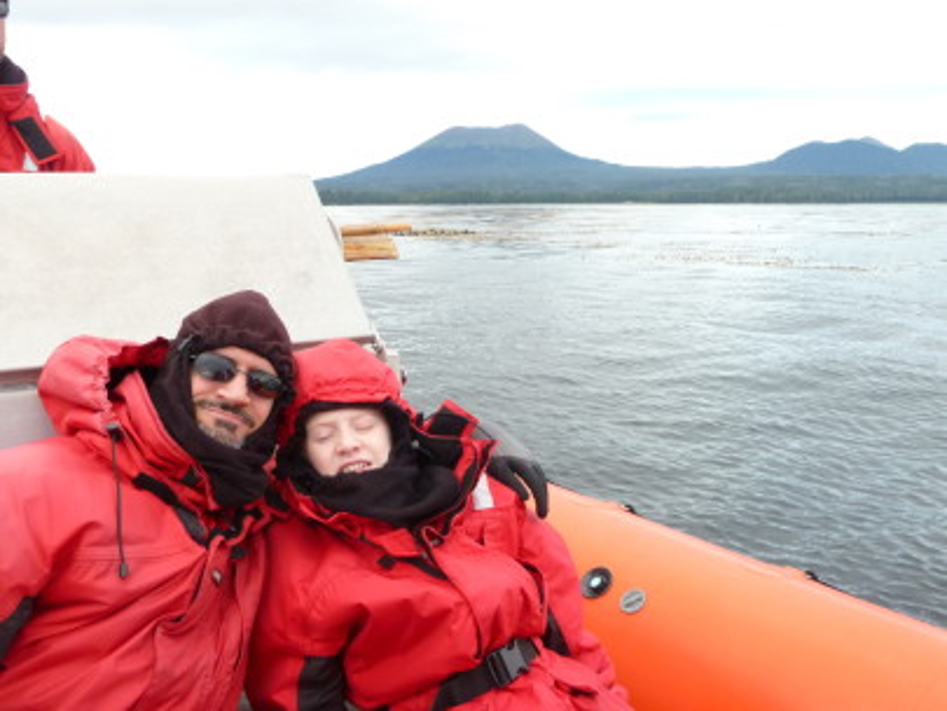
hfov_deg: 61.6
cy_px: 356
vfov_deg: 48.3
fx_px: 794
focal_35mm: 29
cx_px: 474
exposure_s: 1/250
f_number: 3.4
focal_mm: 4.7
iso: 250
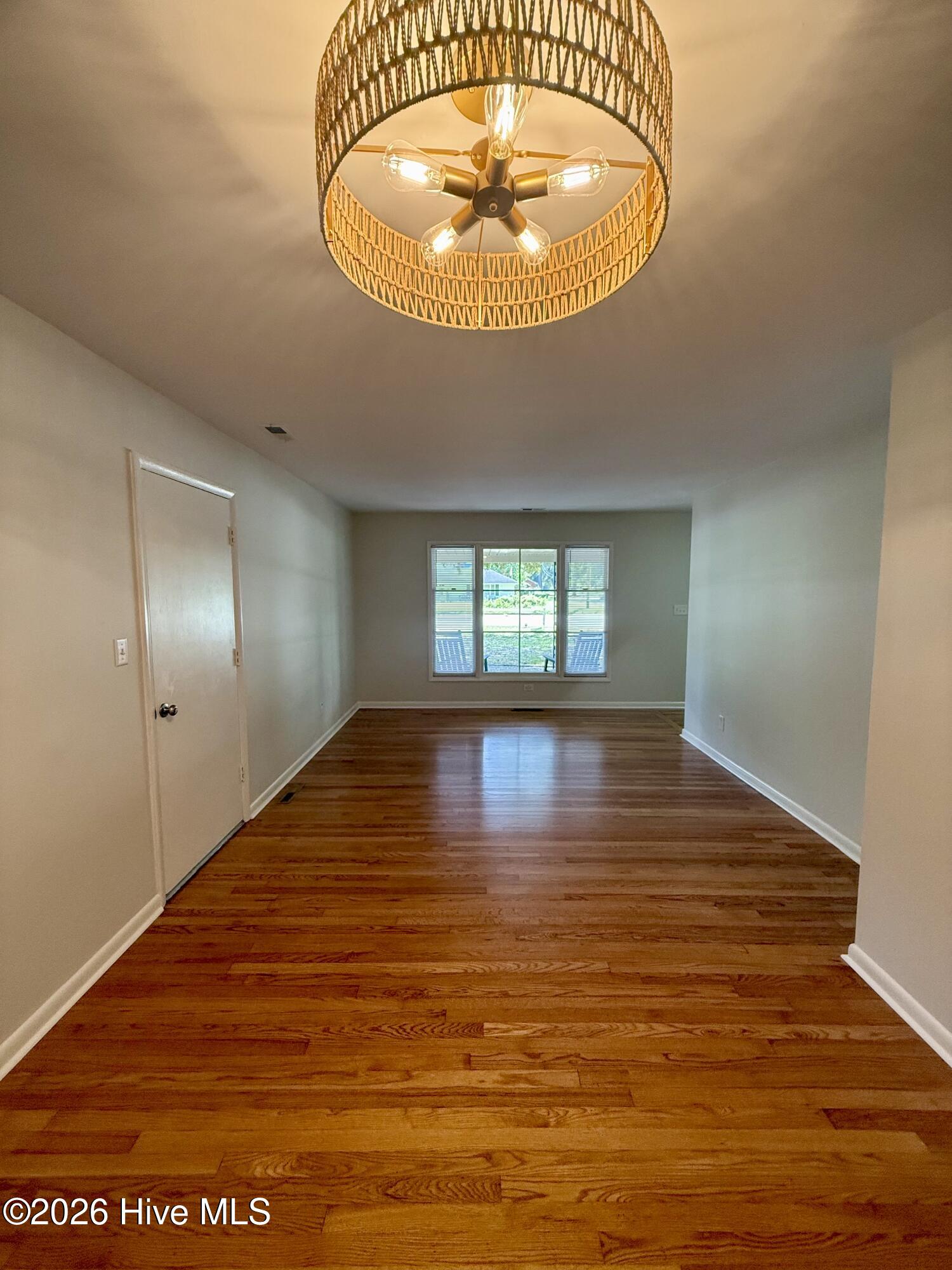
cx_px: 476
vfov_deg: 102.1
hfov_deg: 85.7
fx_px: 513
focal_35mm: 14
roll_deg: -0.2
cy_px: 635
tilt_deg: -4.1
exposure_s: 1/120
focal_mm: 2.22
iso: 320
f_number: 2.2
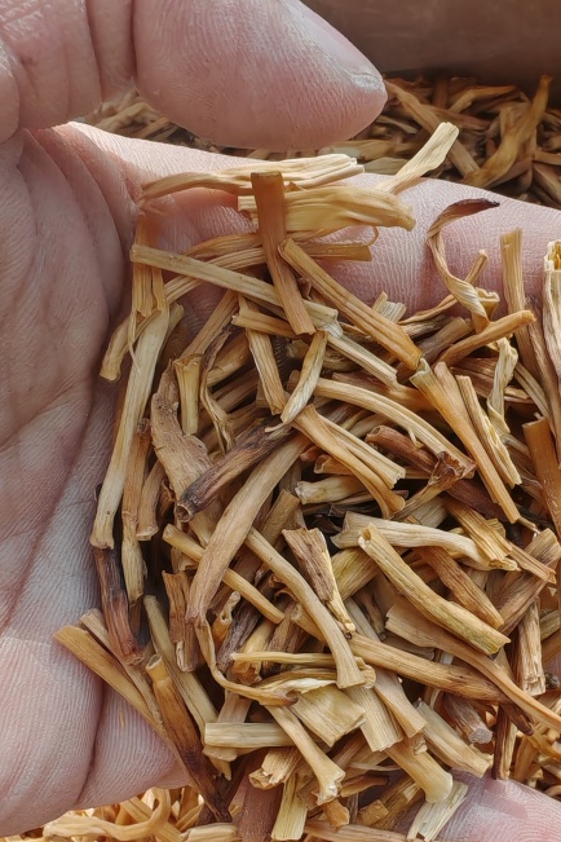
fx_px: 1075
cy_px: 654
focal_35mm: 46
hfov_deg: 29.0
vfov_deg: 41.2
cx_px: 390
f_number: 2.2
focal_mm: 1.96
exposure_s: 1/370
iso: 50
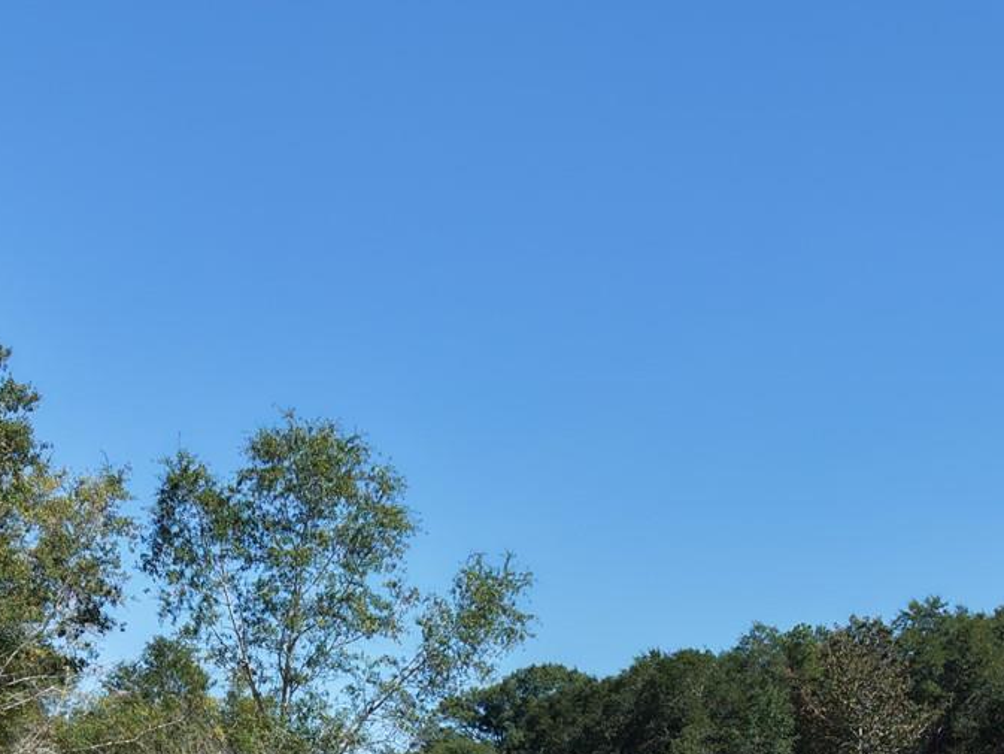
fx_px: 2118
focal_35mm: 73
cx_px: 419
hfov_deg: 26.6
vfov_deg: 18.2
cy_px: 1097
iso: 100
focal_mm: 8.67
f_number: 1.8
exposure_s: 1/320
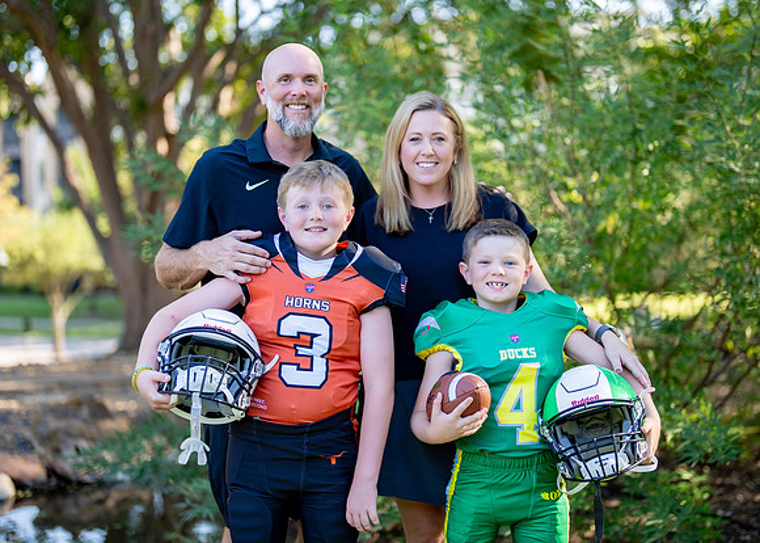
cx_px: 394
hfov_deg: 32.0
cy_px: 253
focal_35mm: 61
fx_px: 1324
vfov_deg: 23.1
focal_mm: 50
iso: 100
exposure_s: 1/800
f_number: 1.2
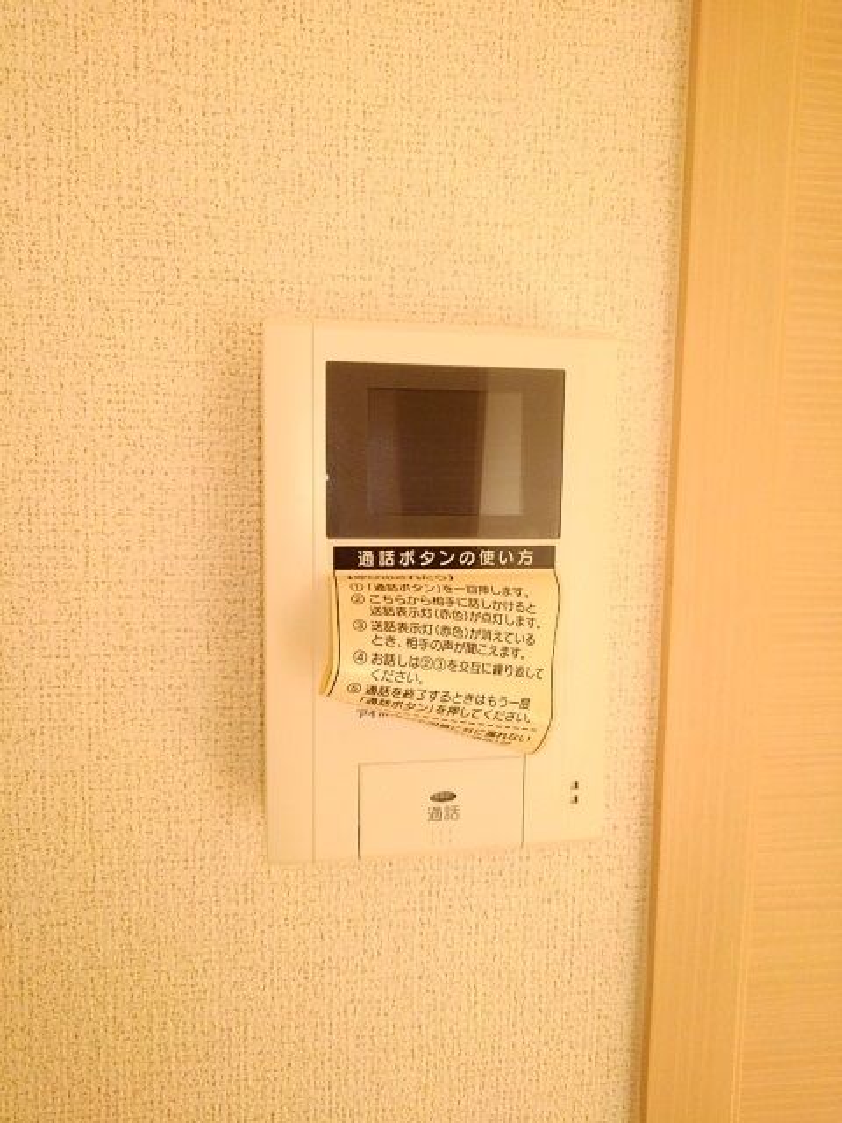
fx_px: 811
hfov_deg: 54.9
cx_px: 421
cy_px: 562
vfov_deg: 69.4
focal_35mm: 25
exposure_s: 1/100
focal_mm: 3.46
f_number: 2.2
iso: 125
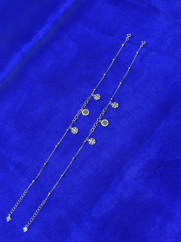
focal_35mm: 48
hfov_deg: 30.3
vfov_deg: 39.7
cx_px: 90
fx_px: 335
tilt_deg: -68.7
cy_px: 121
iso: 160
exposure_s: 1/50
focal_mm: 6.86
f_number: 1.78
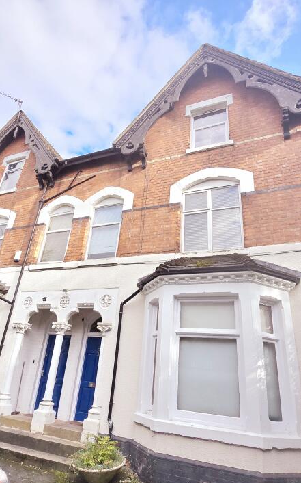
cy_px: 251
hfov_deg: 59.4
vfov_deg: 85.0
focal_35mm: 20
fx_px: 263
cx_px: 131
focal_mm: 2.2
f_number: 2.2
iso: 80
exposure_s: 1/2000
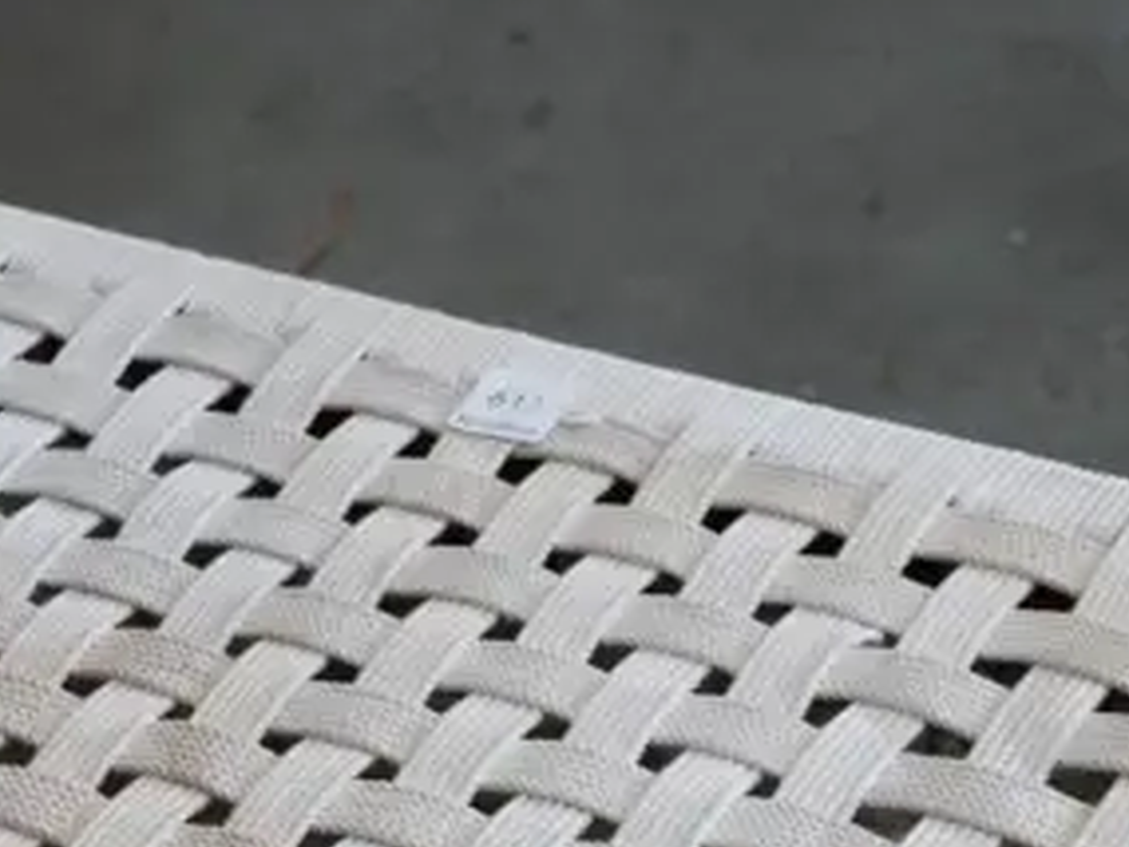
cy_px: 1219
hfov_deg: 16.1
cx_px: 463
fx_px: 3981
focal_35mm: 122
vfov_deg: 11.7
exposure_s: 1/60
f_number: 4
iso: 640
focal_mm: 17
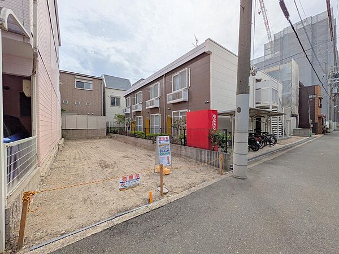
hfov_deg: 102.1
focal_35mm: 14
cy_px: 127
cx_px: 170
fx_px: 137
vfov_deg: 85.7
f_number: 2.2
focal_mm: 1.83
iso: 51
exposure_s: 1/3846
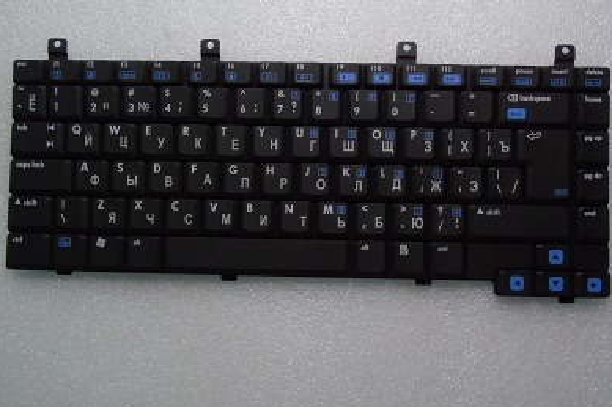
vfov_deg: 42.3
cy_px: 185
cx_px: 310
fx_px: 527
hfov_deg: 60.3
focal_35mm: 31
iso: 400
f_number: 6.4
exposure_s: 1/50
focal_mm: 5.2
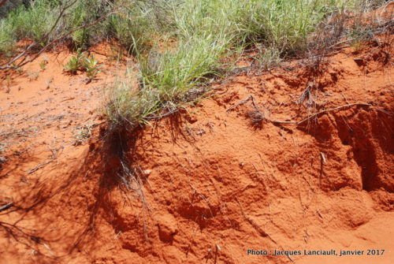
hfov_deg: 42.3
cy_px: 132
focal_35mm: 46
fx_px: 510
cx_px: 197
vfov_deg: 29.0
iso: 100
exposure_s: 1/100
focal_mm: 31
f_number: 5
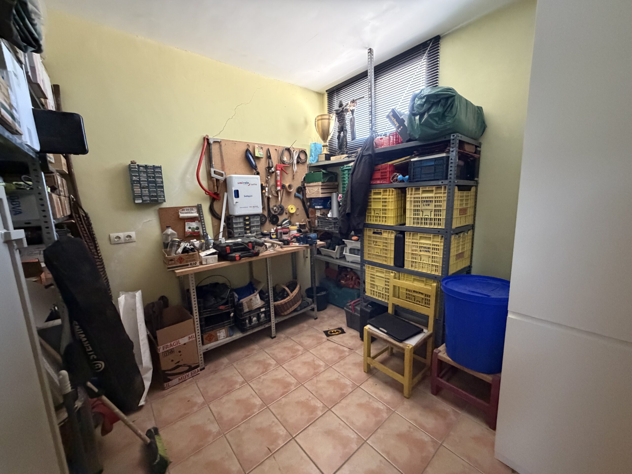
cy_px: 237
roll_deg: +2.6
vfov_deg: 85.7
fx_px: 256
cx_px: 316
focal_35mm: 14
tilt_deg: -9.3
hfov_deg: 102.1
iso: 1000
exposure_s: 1/60
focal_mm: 2.22
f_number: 2.2
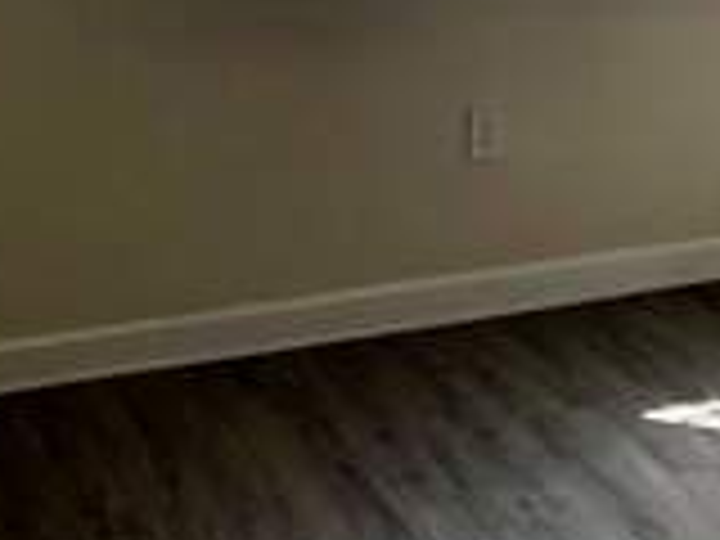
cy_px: -99
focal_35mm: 84
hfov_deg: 22.4
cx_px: 724
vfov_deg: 16.8
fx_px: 1747
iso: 40
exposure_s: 1/120
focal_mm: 3.99
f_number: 1.8
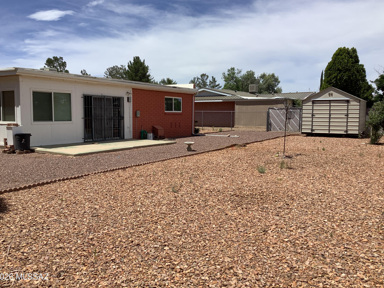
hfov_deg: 56.8
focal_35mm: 32
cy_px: 142
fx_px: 355
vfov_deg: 44.2
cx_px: 186
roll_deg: +0.1
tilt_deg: -4.6
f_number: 2.4
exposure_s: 1/2146
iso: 25
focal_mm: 3.3
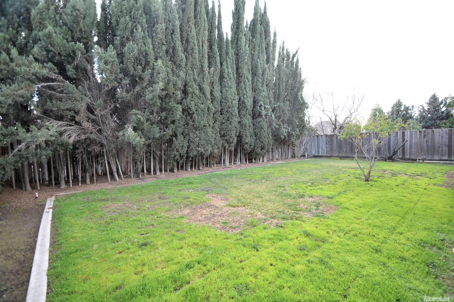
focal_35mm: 15
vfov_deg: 77.3
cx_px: 227
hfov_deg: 100.4
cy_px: 151
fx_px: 189
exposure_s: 1/60
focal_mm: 10
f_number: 4
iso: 220
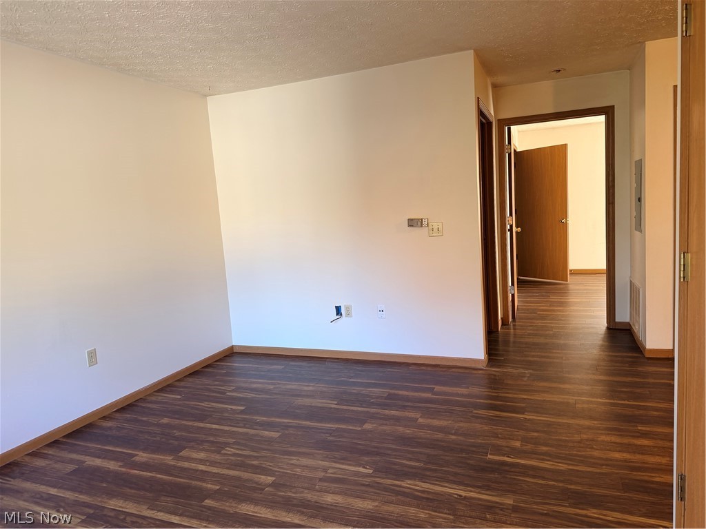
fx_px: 489
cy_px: 264
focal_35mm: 24
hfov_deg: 71.6
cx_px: 353
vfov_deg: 56.8
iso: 160
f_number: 1.78
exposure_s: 1/60
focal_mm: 6.76
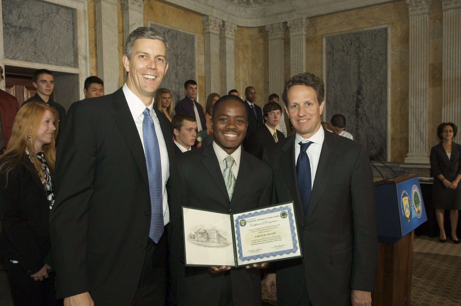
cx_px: 230
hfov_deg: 57.3
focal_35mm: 33
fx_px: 422
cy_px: 153
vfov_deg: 39.9
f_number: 5.6
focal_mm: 22
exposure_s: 1/60
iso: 400
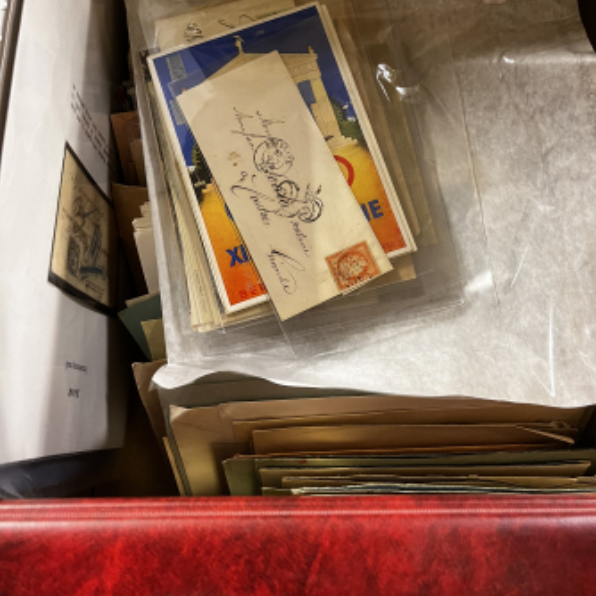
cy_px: 252
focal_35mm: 31
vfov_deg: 52.3
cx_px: 300
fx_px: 604
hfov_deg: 52.5
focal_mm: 5.1
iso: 320
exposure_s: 1/50
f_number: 1.6
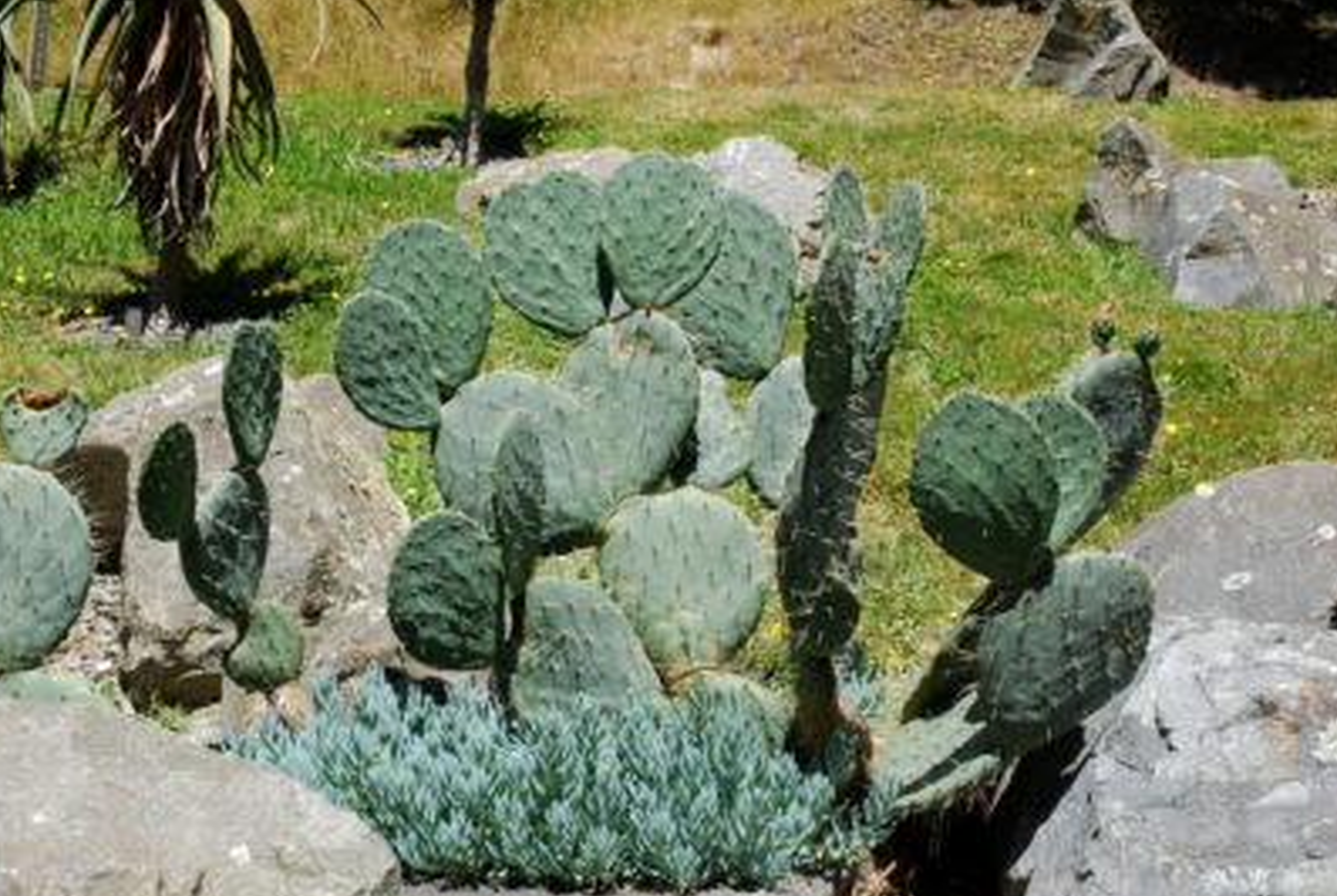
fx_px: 2181
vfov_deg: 23.2
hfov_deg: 34.0
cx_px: 525
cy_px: 436
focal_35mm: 59
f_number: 8
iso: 100
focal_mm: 31
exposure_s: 1/160
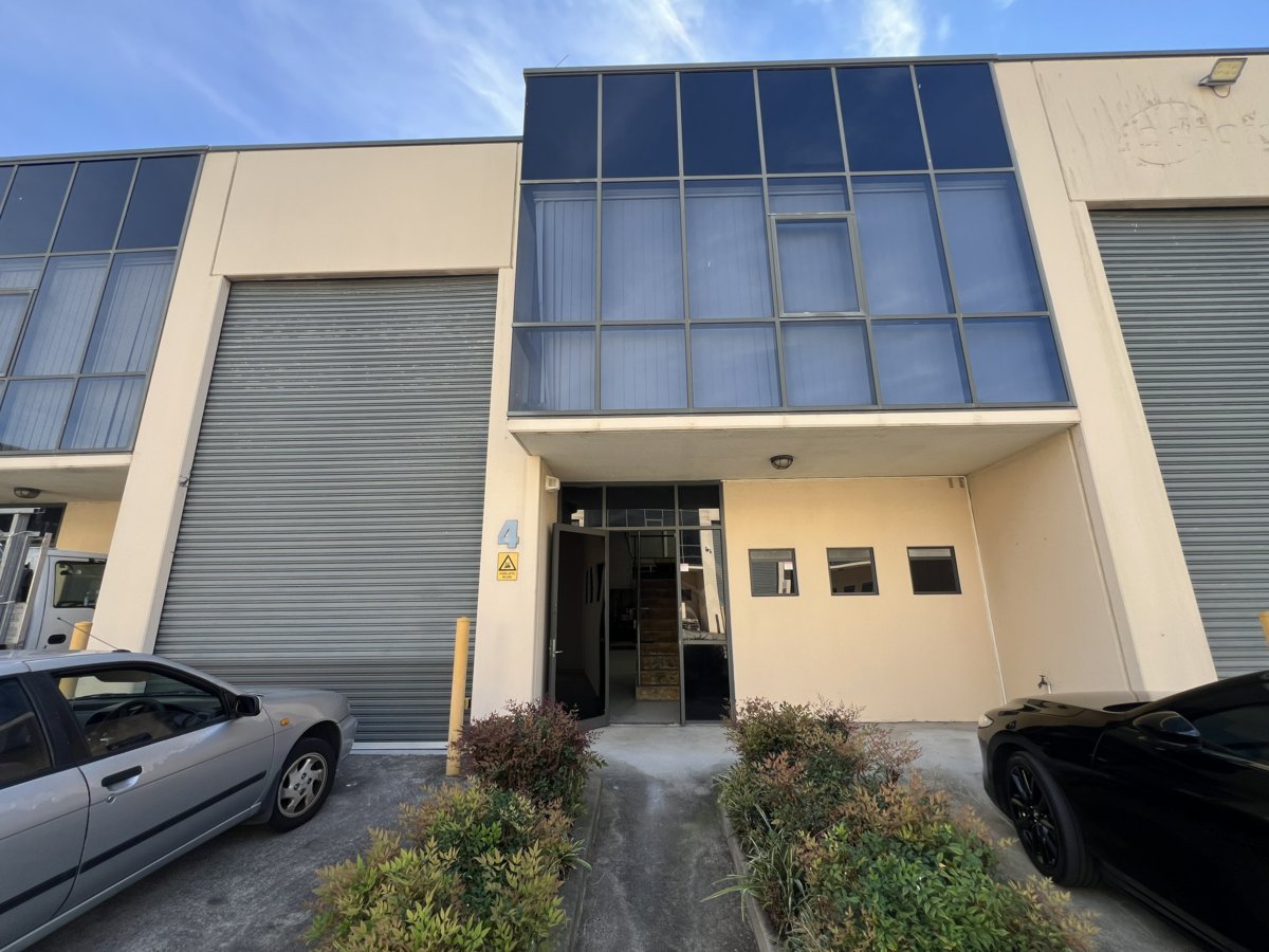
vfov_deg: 89.9
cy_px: 476
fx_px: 477
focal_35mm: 13
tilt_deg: +14.4
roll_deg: +0.9
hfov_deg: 106.2
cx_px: 634
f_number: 1.8
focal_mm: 1.57
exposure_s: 1/352
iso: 32
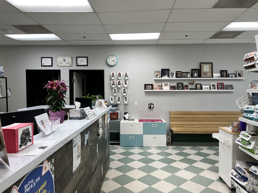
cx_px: 129
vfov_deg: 53.1
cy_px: 96
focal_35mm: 26
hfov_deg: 67.3
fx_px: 194
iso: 80
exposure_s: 1/120
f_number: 1.5
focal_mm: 5.7
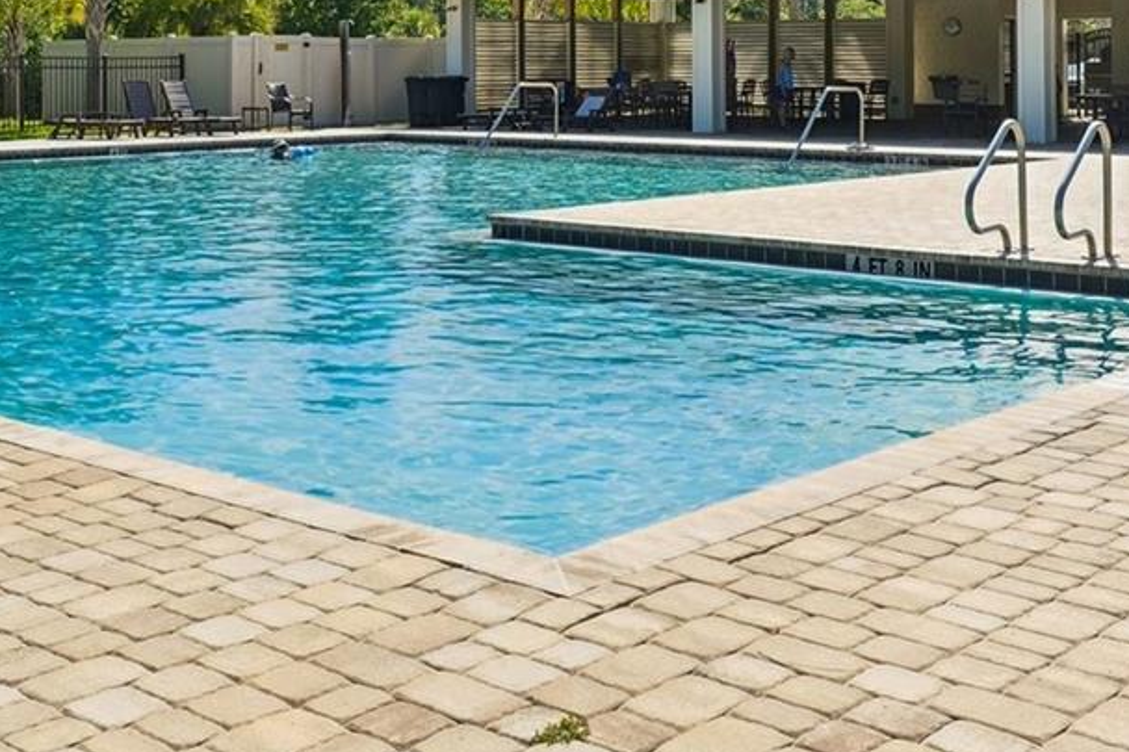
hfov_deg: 37.7
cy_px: 32
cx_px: 381
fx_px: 1634
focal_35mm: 52
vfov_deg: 24.9
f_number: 8
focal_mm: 19.8
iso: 100
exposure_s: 1/80
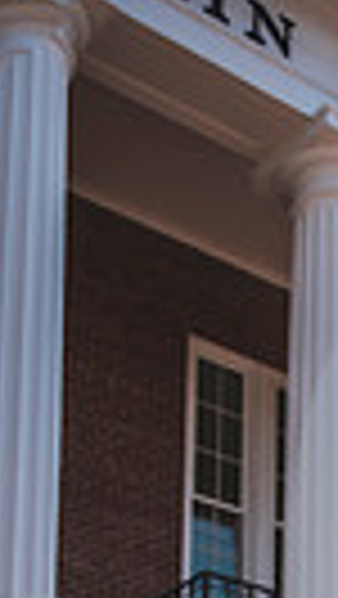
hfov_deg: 13.7
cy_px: 958
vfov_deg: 20.4
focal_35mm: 85
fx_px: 1352
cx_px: 442
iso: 100
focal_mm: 24
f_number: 2.8
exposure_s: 1/2500
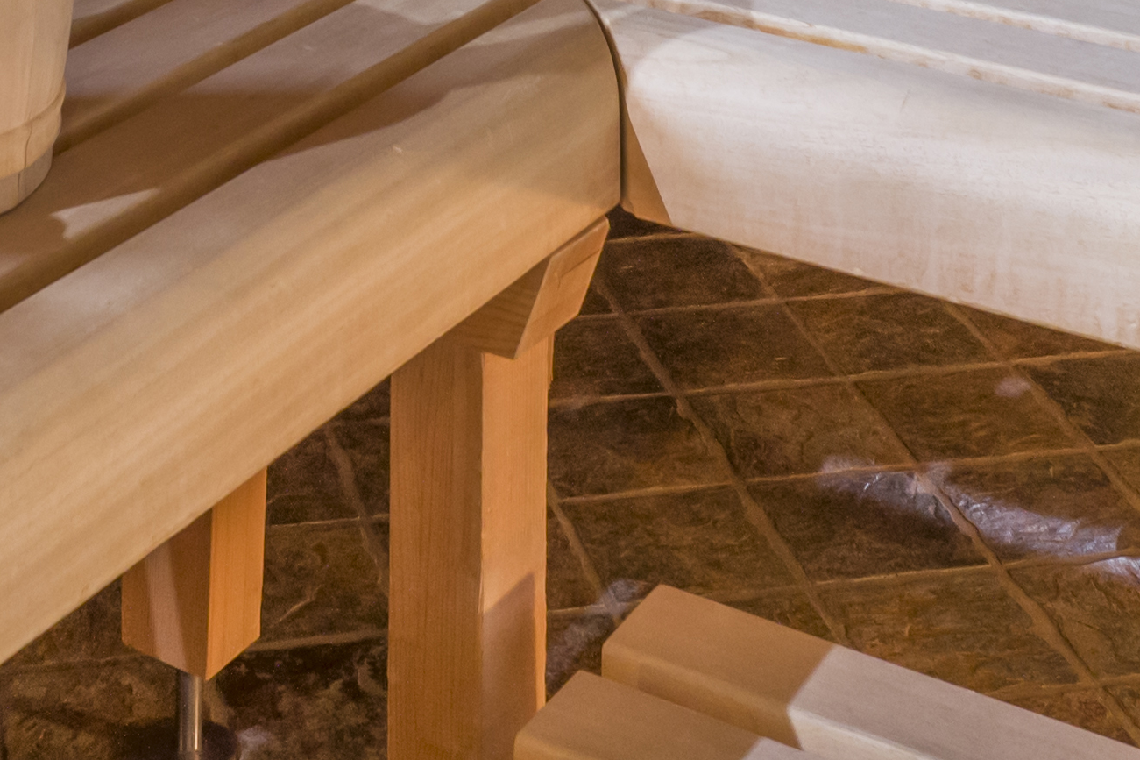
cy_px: -939
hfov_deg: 24.2
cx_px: 287
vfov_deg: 13.2
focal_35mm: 83
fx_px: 2628
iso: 400
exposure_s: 1/8
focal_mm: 18
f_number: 3.8
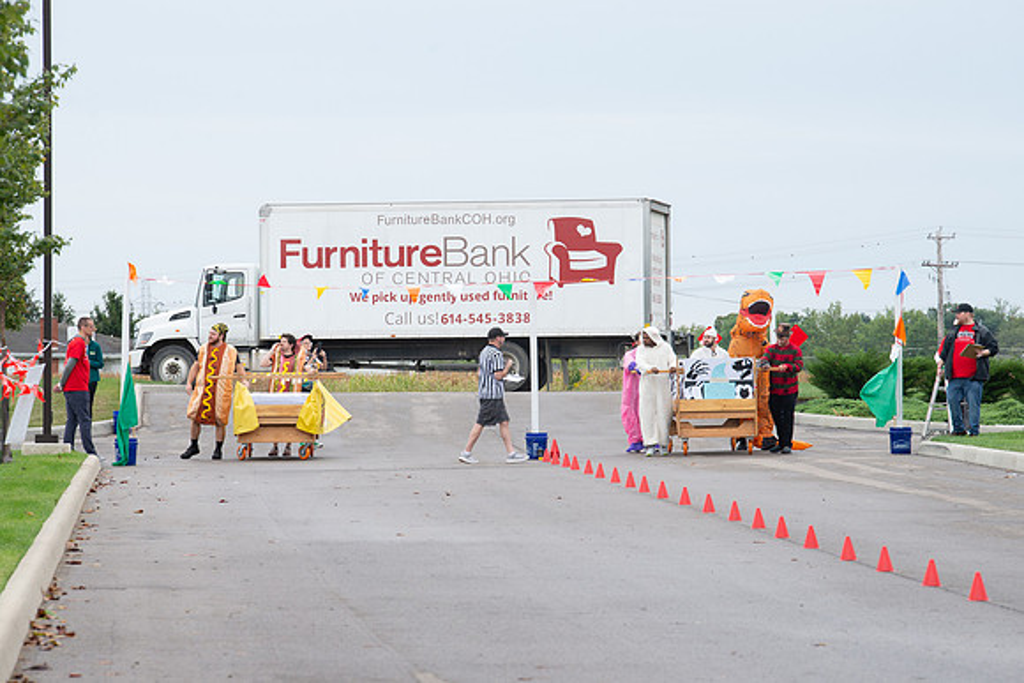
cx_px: 512
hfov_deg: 10.3
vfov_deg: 6.9
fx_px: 5657
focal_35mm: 199
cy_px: 342
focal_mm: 190
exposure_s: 1/250
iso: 640
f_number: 9
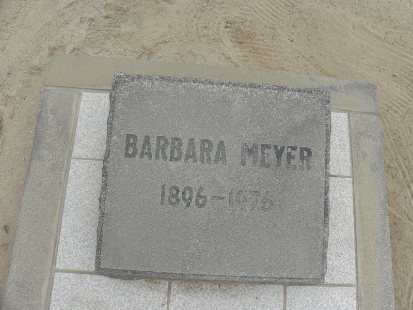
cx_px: 206
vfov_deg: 53.1
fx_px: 310
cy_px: 155
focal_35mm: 26
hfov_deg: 67.3
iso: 64
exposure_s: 1/125
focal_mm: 4.6
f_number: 5.6
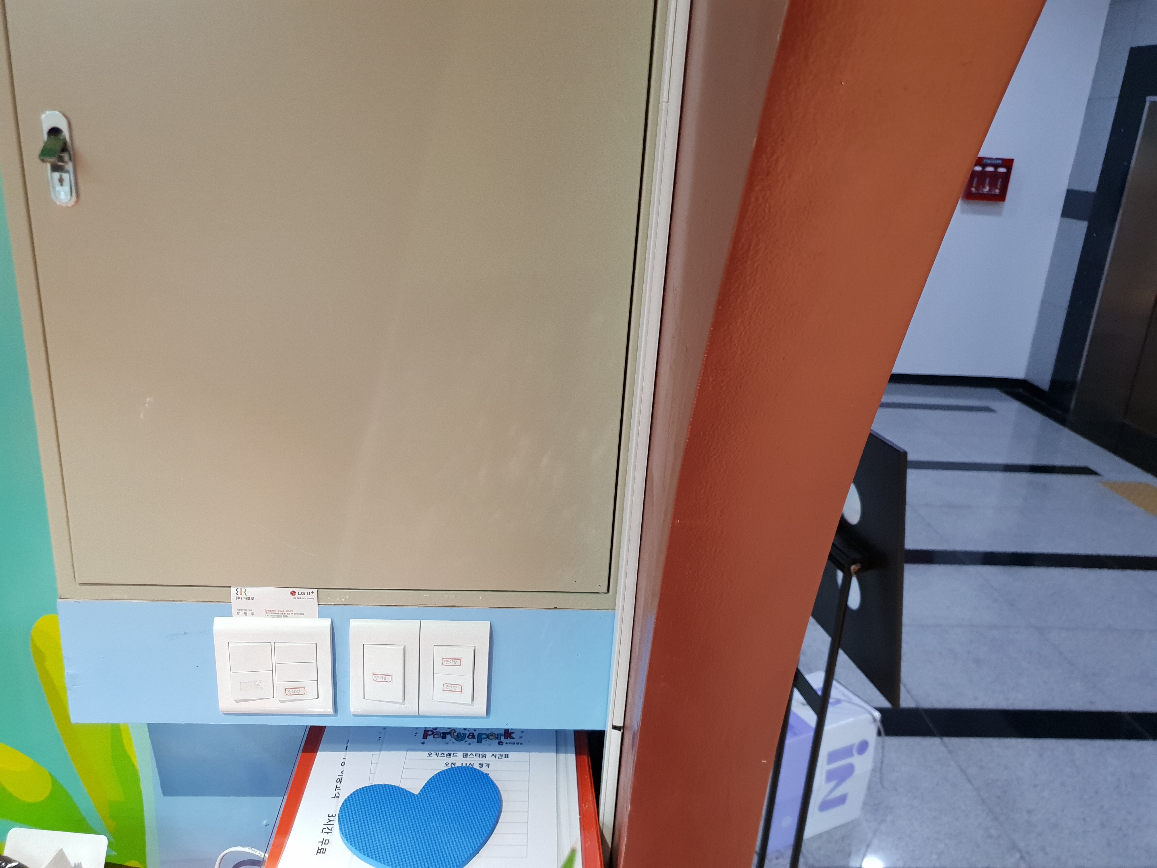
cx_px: 578
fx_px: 869
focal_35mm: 26
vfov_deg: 53.1
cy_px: 434
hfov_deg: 67.3
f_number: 1.5
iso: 320
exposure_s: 1/60
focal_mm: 4.3
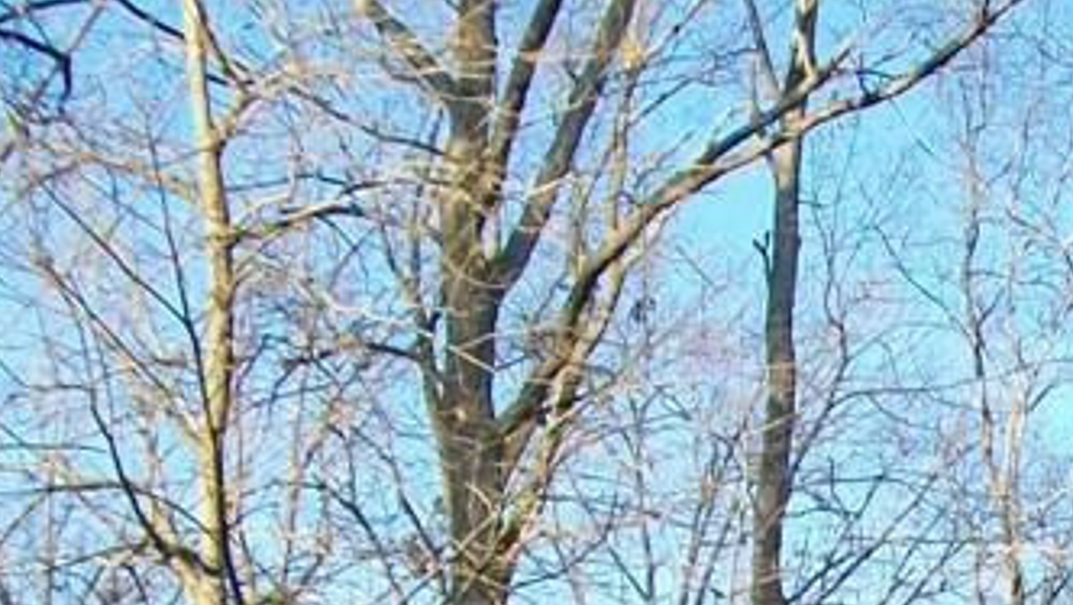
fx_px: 3444
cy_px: 1187
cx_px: 1167
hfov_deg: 17.2
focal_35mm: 121
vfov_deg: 9.4
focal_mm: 6
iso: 64
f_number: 2.7
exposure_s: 1/250
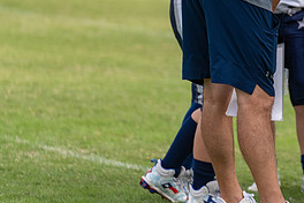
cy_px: -12
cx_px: 307
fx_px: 3226
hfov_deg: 5.4
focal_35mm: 382
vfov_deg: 3.6
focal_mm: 174
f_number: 3.5
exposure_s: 1/1250
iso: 250
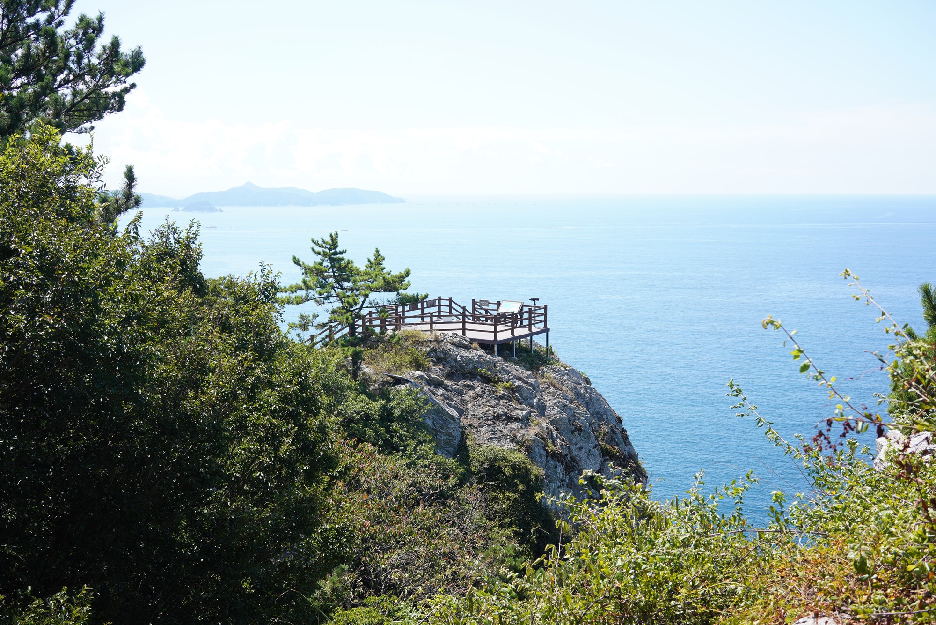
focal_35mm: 35
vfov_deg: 37.9
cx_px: 468
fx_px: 910
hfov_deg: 54.4
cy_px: 312
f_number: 9
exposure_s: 1/100
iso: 125
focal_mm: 35
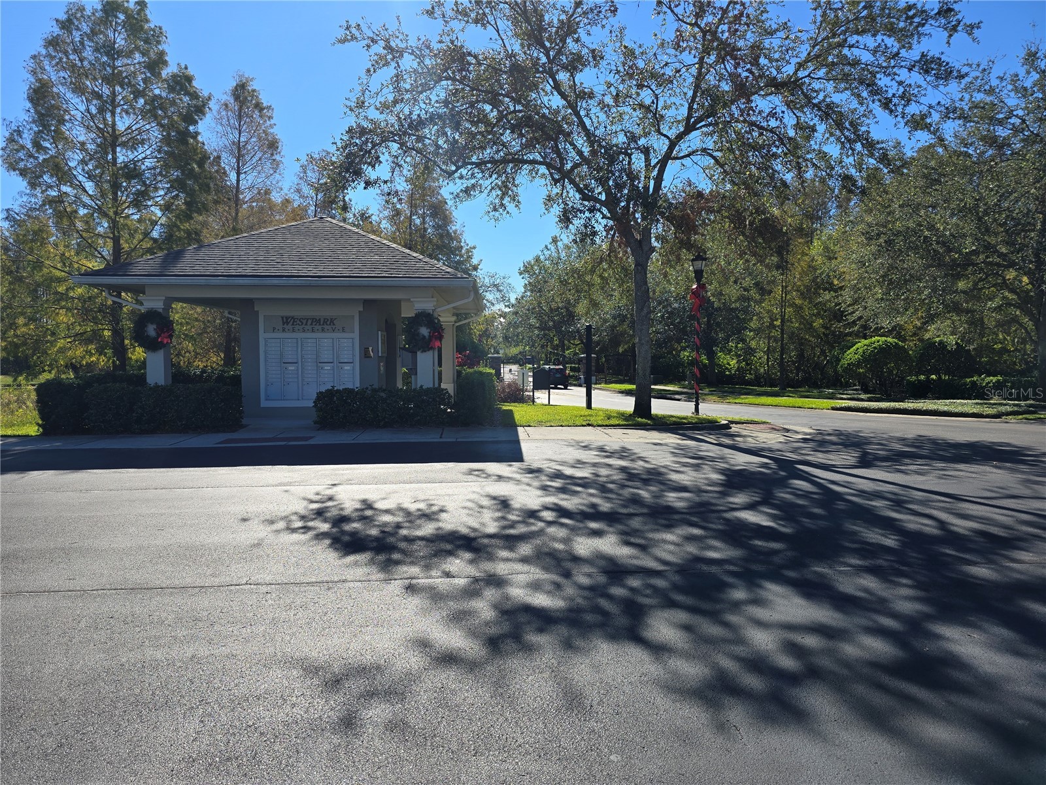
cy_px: 392
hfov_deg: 73.9
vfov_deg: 58.9
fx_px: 695
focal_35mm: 23
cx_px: 523
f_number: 1.7
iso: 12
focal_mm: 6.3
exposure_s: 1/754
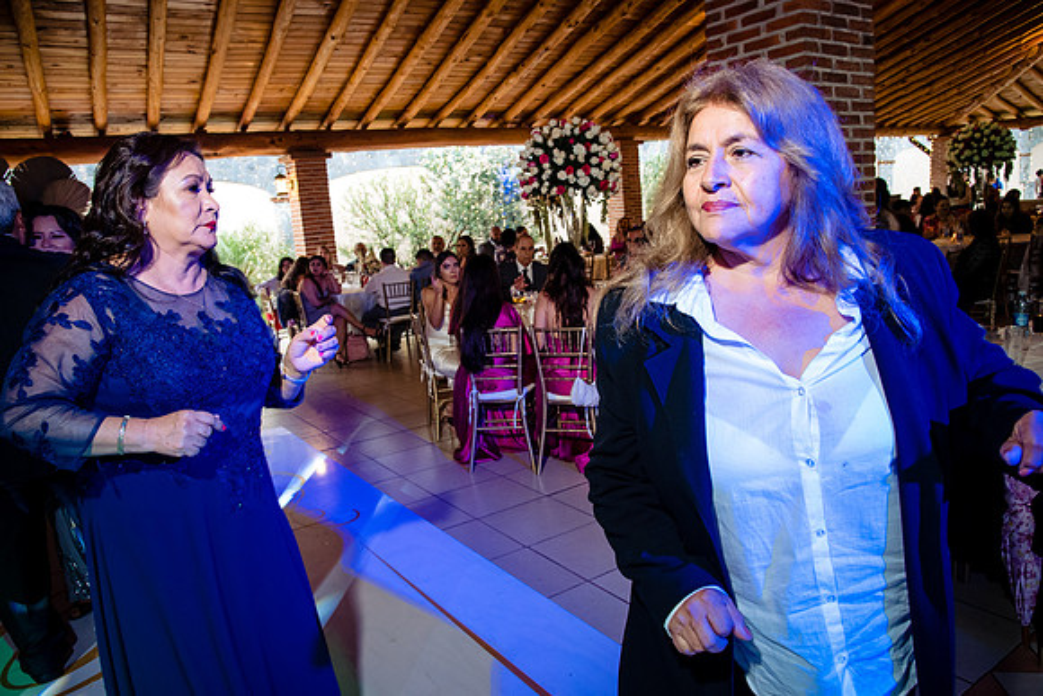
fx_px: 695
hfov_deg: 73.7
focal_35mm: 24
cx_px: 522
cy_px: 348
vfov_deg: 53.2
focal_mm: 24
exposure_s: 1/60
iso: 2000
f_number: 7.1
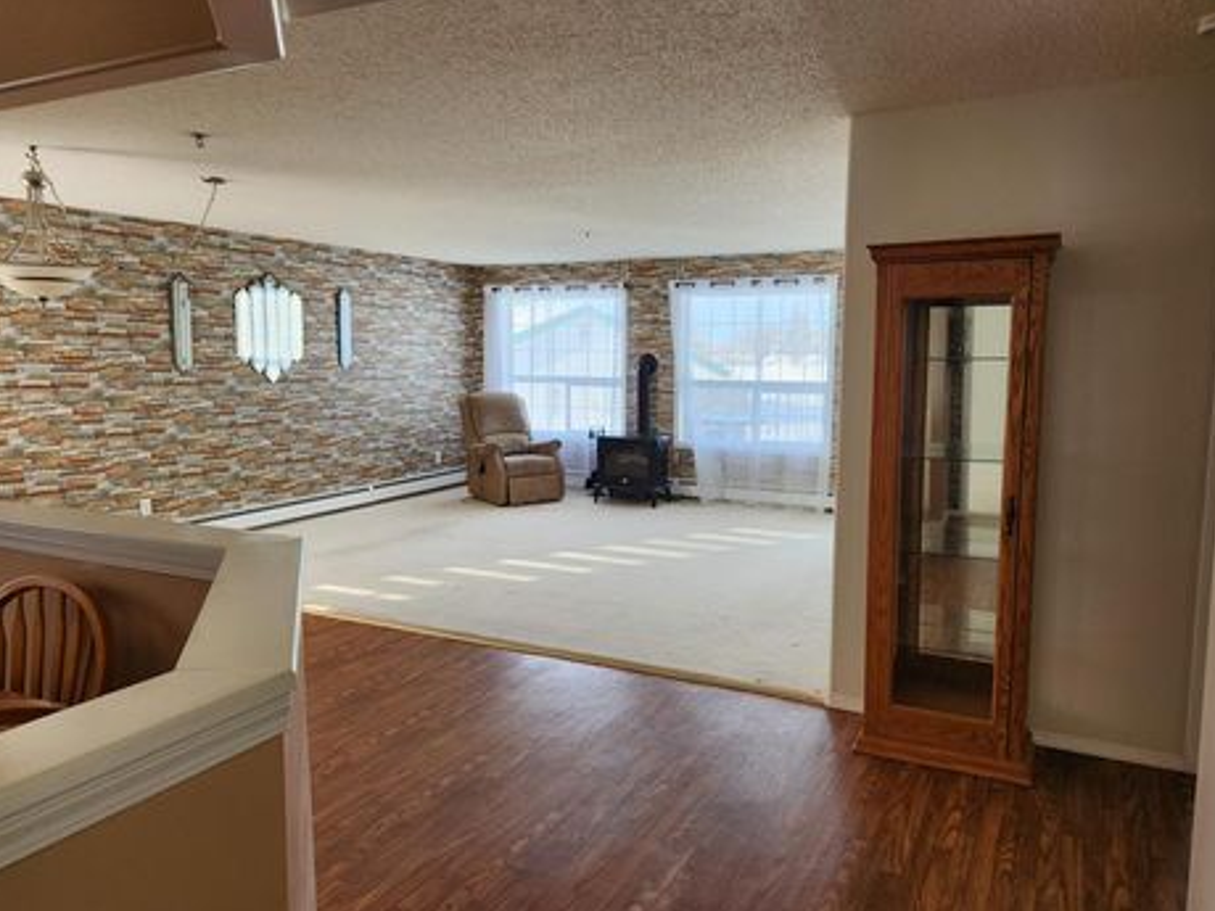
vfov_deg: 54.9
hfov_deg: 69.3
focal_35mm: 25
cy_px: 445
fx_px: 877
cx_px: 639
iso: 32
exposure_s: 1/180
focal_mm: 5.4
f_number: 1.8
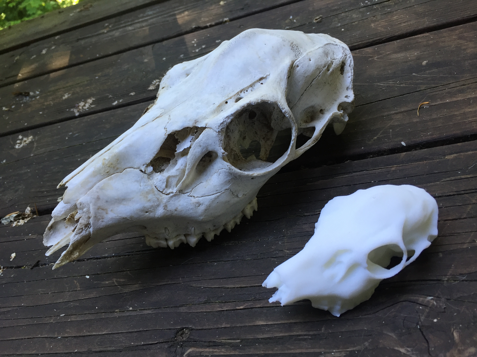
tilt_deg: -41.0
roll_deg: +24.0
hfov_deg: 61.7
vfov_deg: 48.2
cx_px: 238
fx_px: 400
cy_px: 178
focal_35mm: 29
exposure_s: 1/40
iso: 32
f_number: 2.2
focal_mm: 4.15
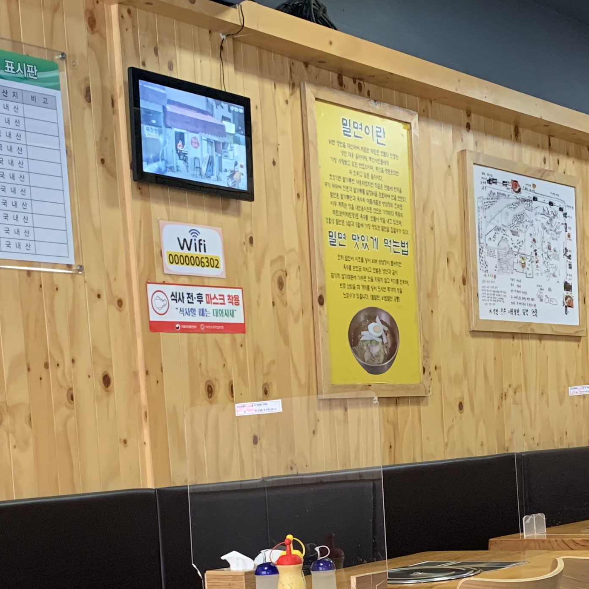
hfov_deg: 25.7
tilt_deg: -4.5
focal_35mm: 67
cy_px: 546
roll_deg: +3.2
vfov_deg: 24.9
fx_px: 1290
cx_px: 325
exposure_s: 1/60
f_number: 1.8
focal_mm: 4.25
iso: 320
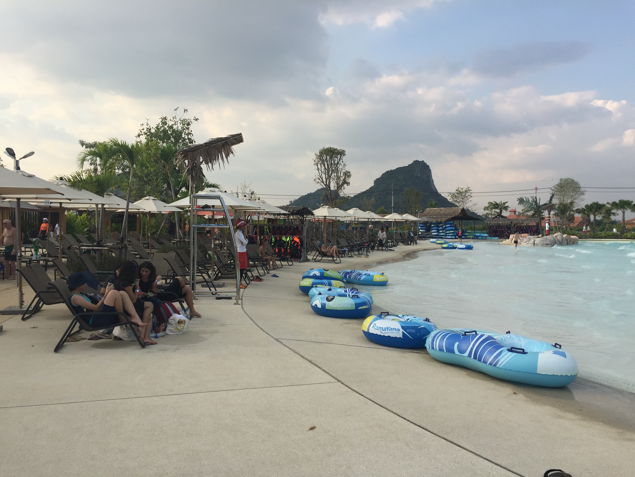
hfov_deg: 61.7
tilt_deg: -1.1
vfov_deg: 48.2
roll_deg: -2.0
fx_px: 532
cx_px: 318
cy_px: 238
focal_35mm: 29
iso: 32
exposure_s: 1/964
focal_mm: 4.15
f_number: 2.2
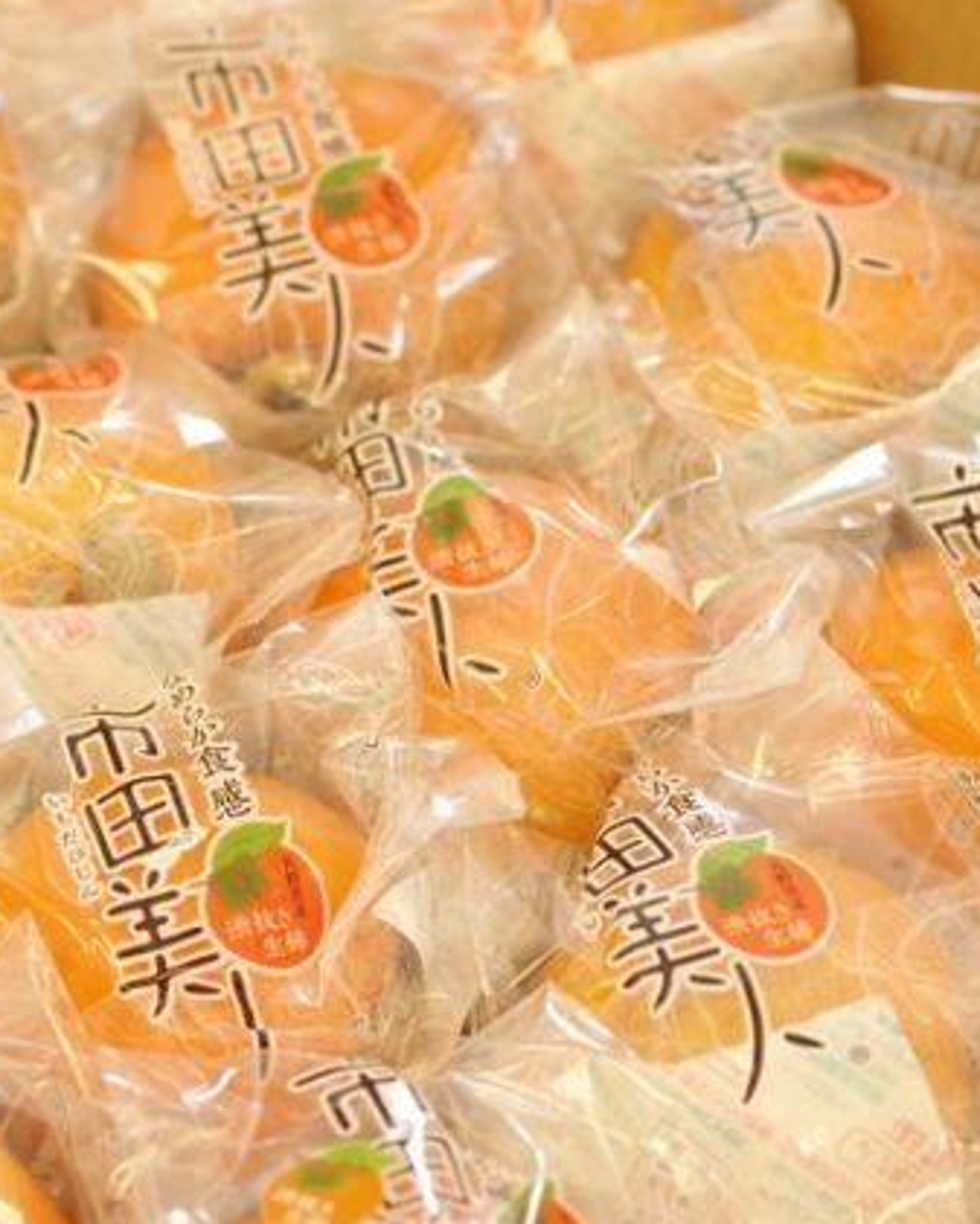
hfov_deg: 14.3
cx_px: 102
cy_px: 611
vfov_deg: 17.9
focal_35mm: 107
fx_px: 3878
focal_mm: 50
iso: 800
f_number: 4
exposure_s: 1/100
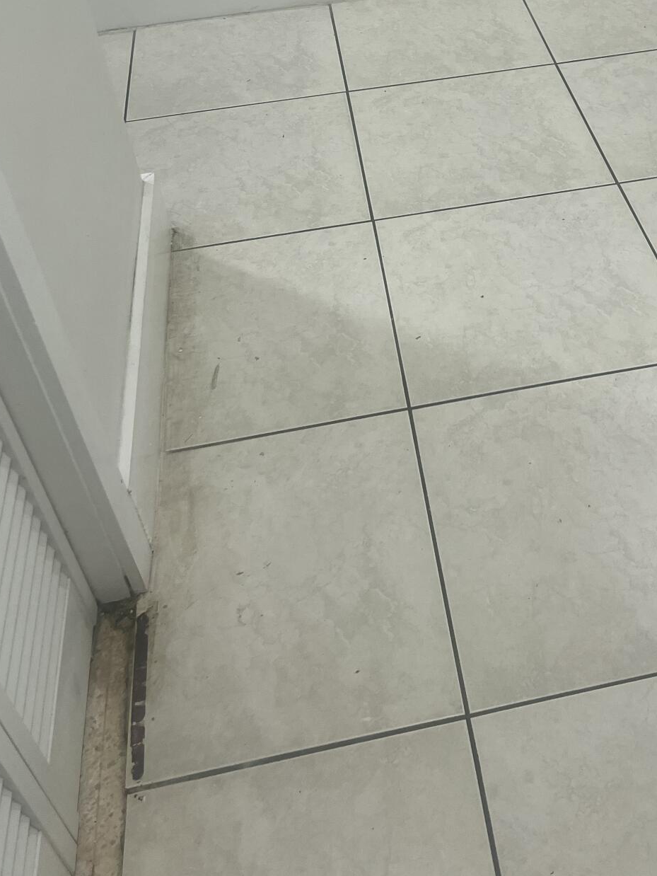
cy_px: 197
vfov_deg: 43.1
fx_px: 1062
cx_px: 475
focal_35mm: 42
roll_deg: +4.6
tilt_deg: -34.9
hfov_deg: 33.8
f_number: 1.5
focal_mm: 5.7
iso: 100
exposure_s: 1/120
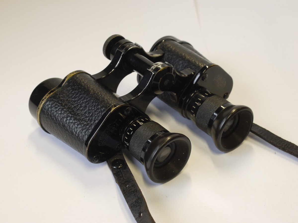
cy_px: 112
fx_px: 517
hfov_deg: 32.2
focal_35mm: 60
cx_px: 149
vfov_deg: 24.4
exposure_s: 1/25
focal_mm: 30
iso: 400
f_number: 8
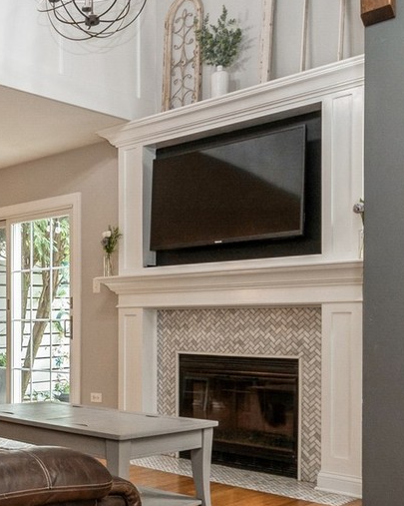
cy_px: 327
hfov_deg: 30.1
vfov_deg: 40.8
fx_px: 673
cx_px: -36
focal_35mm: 45
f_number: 7.1
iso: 250
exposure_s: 1/10
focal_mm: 10
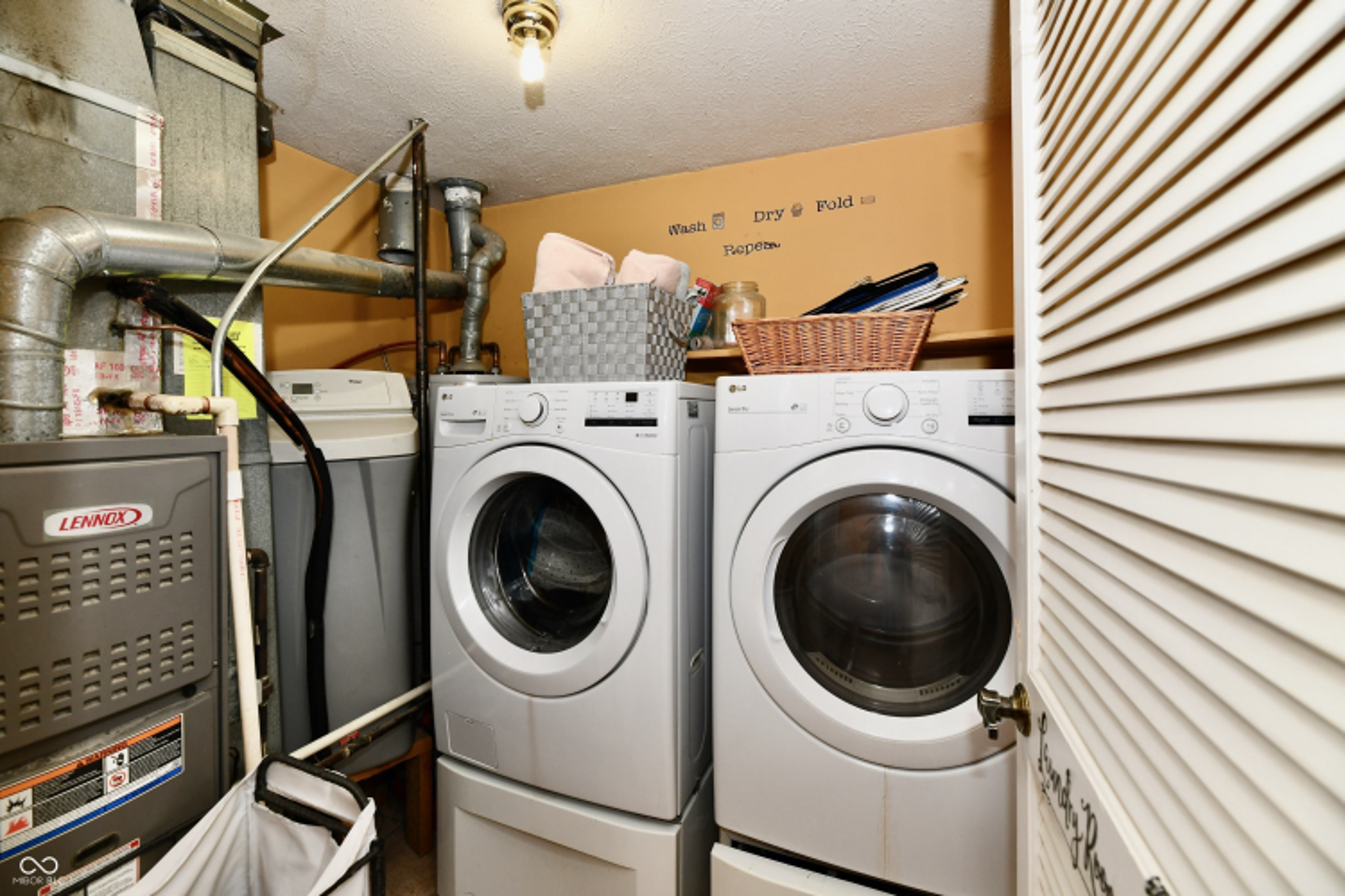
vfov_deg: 81.2
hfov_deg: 104.3
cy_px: 448
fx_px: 523
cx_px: 672
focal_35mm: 14
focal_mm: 14
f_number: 6.3
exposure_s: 1/60
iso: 640
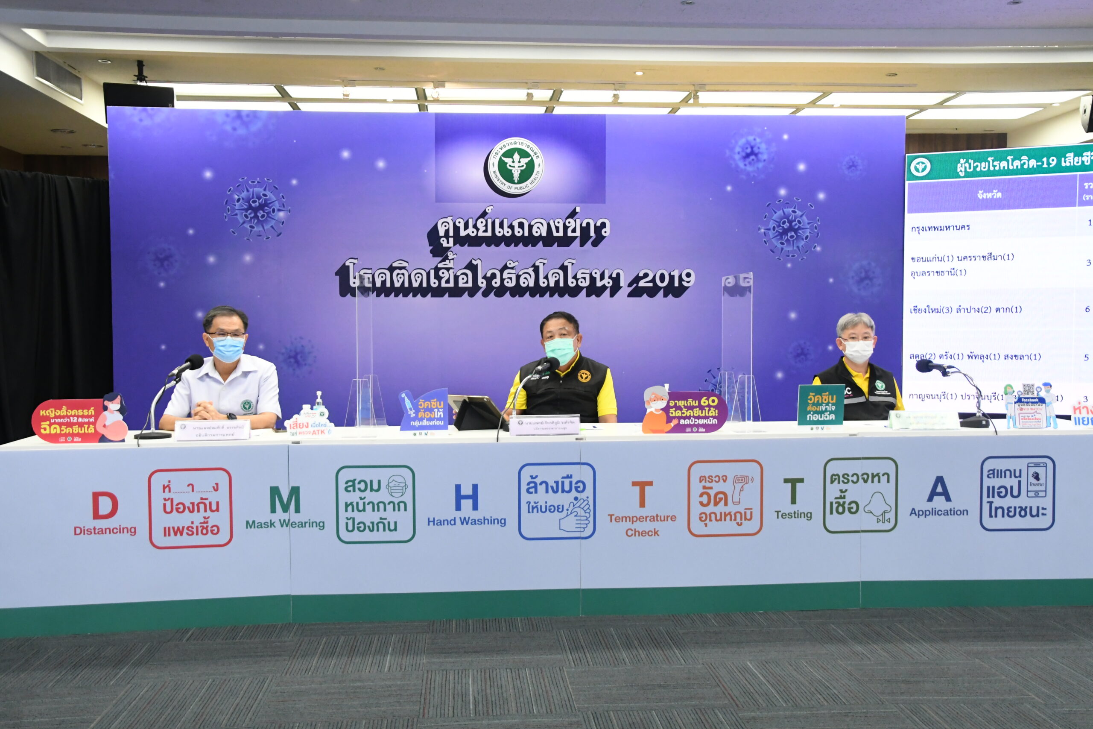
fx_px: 1184
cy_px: 364
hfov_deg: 49.6
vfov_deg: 34.2
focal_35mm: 39
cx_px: 546
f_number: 5
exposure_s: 1/160
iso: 3200
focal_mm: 26
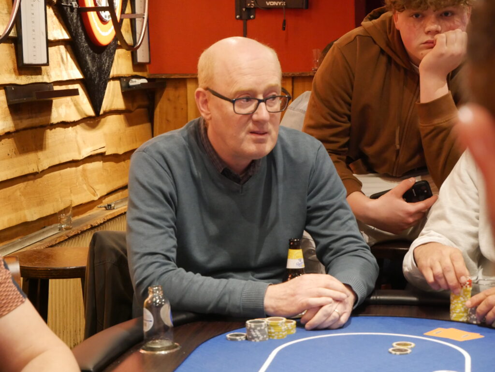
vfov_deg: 18.4
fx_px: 1145
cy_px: 186
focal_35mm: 80
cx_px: 248
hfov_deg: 24.4
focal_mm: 40
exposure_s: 1/13
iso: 3200
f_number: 5.5
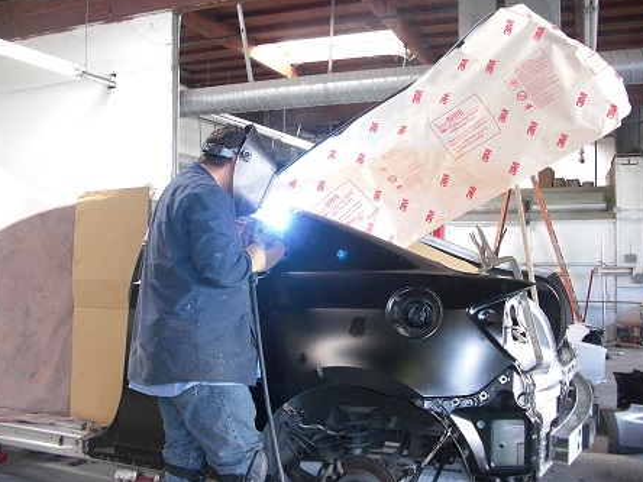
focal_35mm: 37
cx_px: 322
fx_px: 687
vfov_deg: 38.7
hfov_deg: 50.1
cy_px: 237
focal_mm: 6.3
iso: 200
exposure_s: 1/60
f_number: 2.8
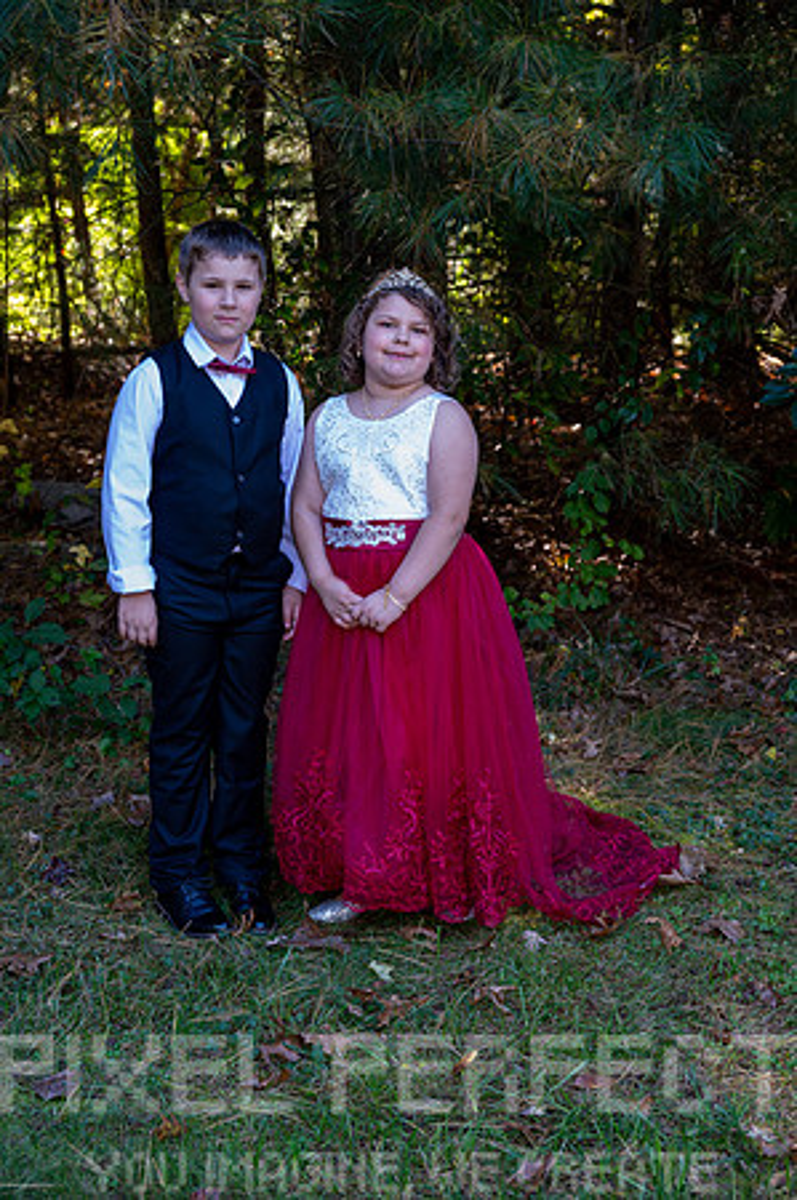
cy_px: 600
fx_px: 2097
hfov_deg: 21.5
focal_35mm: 63
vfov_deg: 31.9
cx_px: 398
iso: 720
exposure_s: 1/60
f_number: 6
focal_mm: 63
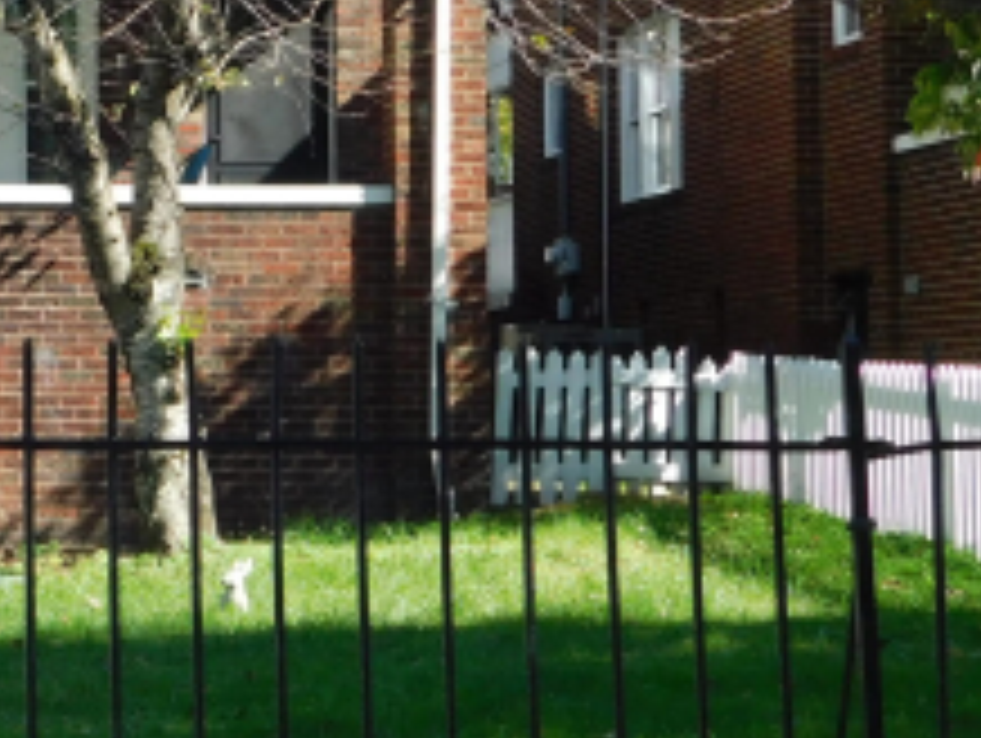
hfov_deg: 17.3
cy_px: 153
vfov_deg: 13.4
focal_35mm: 110
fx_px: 3121
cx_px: -97
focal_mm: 6.3
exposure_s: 1/400
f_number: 3.5
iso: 125
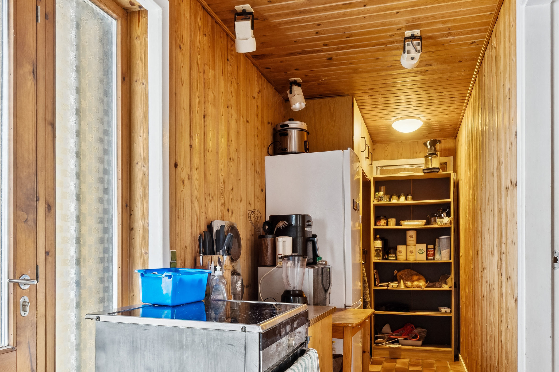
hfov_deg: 56.7
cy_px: 252
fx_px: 518
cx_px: 261
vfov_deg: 39.1
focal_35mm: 33
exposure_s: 1/3.33
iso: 200
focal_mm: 15.5
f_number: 8
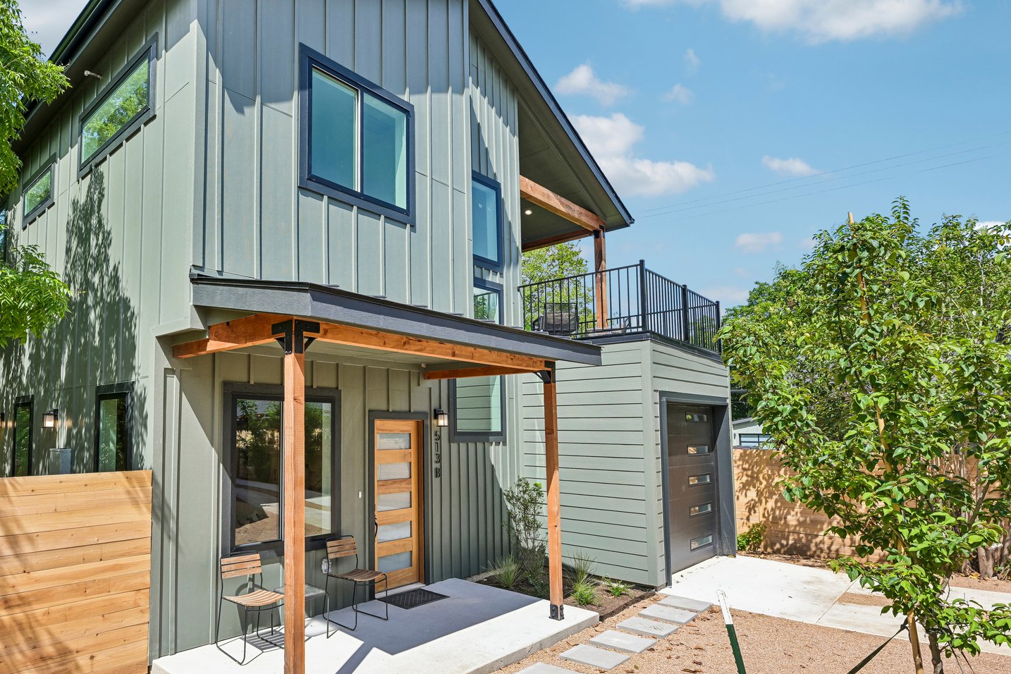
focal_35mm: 20
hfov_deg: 80.1
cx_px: 307
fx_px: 562
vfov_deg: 61.9
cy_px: 327
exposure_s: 1/250
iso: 100
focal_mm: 14
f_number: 6.7
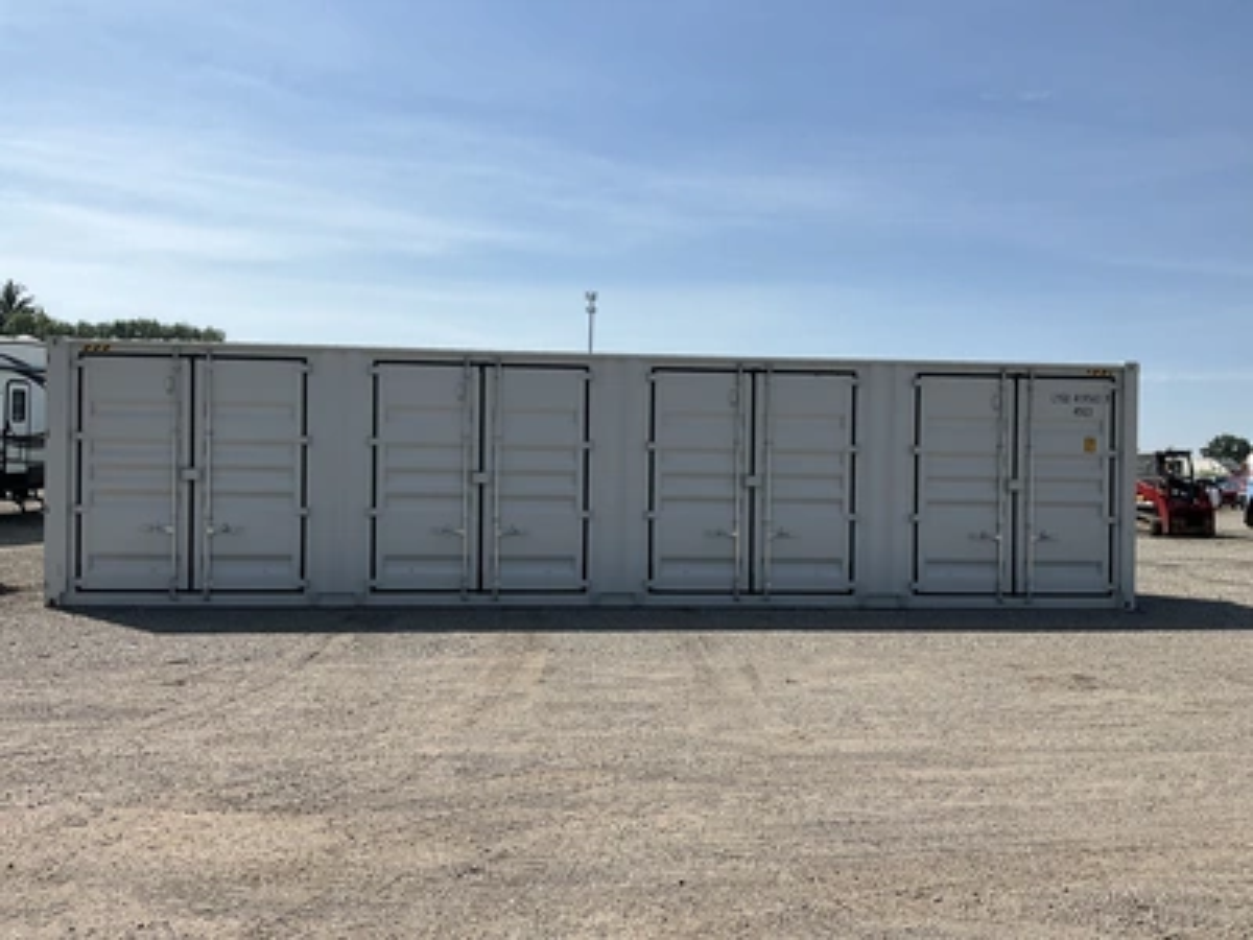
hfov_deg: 61.7
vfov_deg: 48.2
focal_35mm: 29
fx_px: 1050
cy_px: 470
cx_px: 626
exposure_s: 1/3125
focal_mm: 3
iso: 25
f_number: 1.8
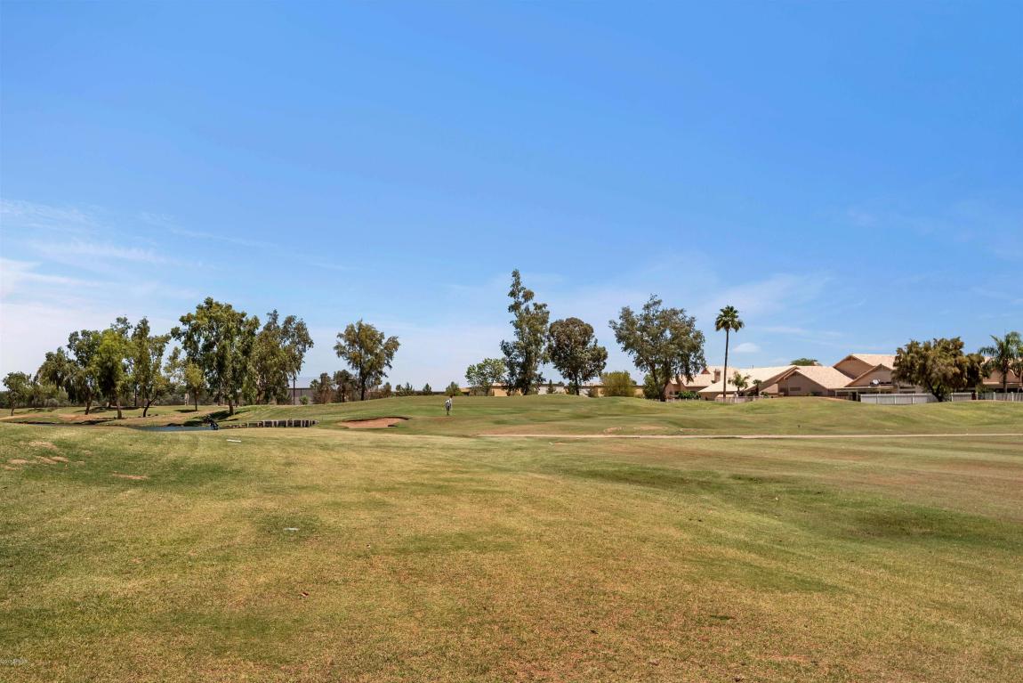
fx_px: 853
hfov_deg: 61.9
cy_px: 342
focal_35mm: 30
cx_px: 512
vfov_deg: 43.6
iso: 500
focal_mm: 30
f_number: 13
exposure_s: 1/640
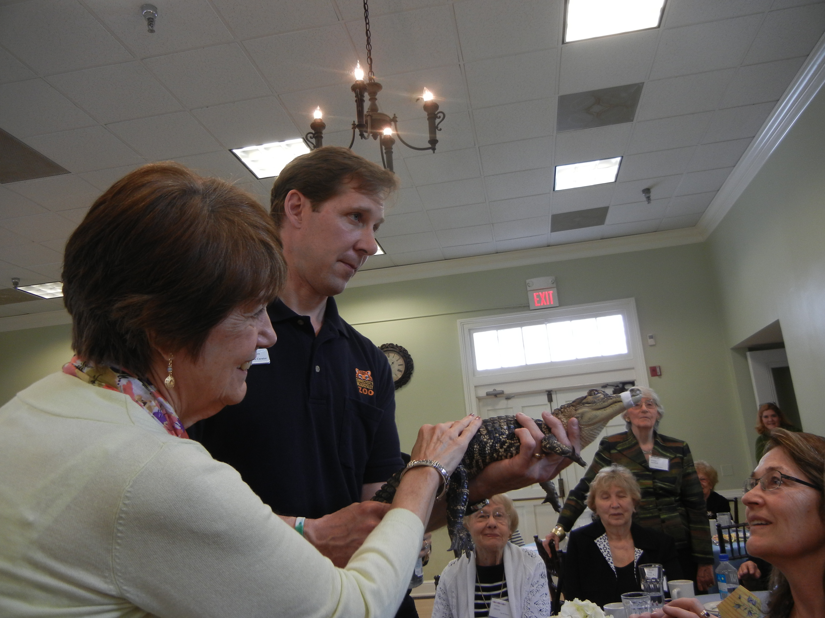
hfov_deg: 60.0
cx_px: 412
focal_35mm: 30
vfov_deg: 46.8
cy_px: 309
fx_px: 715
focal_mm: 5.4
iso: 160
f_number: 3.5
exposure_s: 1/32
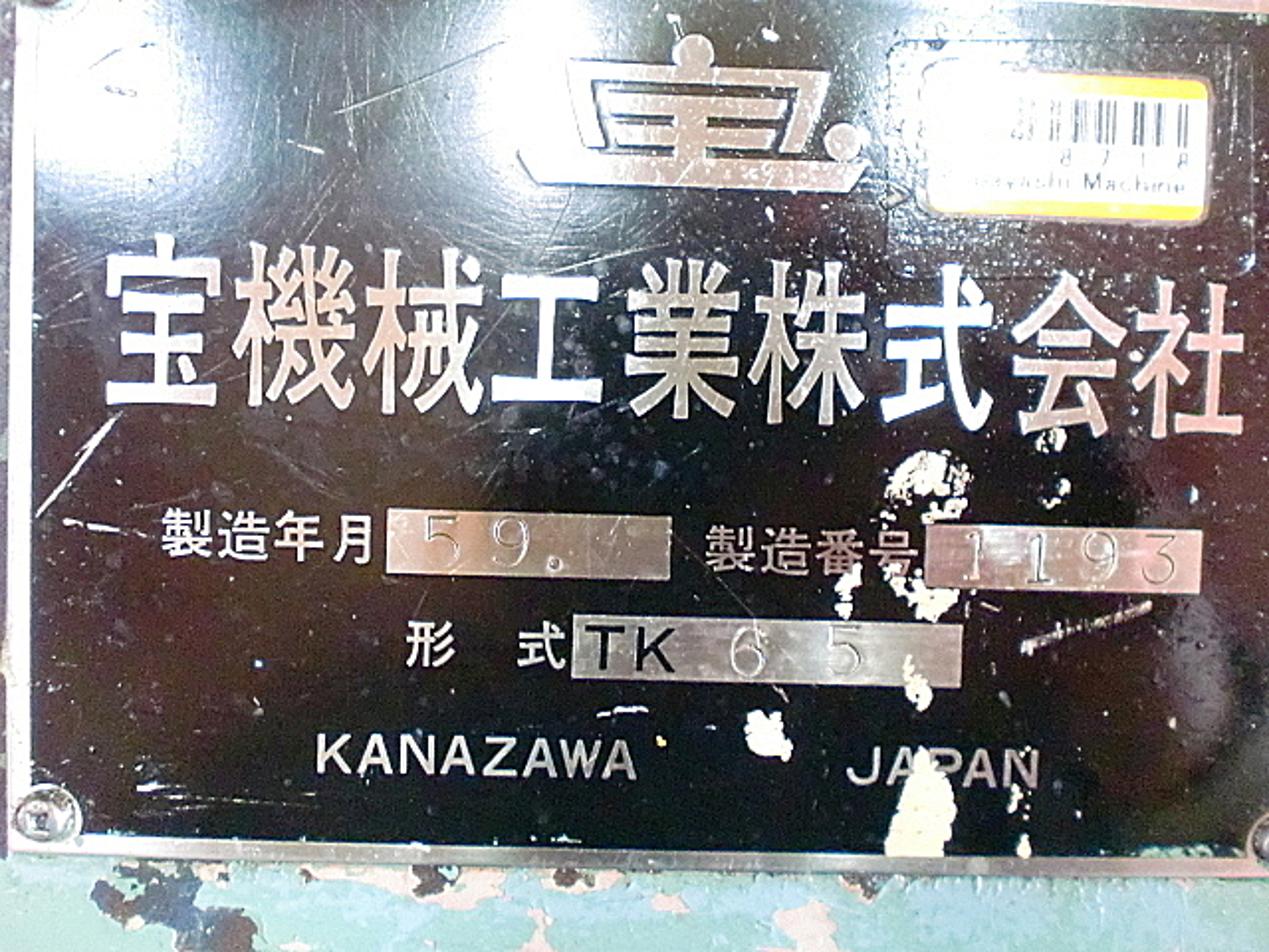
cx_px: 634
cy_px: 476
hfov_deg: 52.6
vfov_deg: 40.7
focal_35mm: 35
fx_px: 1283
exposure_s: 1/50
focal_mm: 6.3
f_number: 3.1
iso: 1600
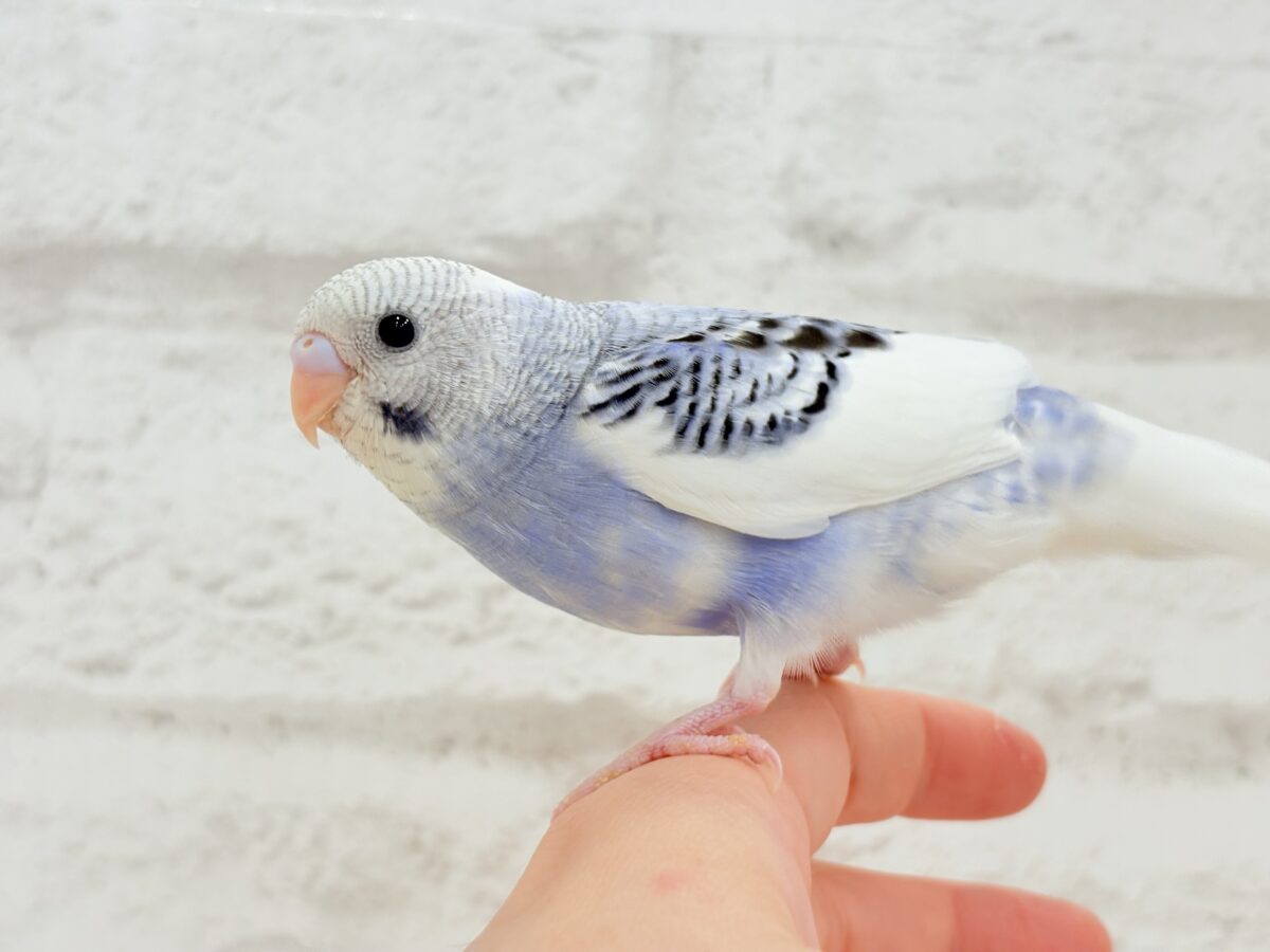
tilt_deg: +5.4
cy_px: 476
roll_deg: -0.6
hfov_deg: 36.8
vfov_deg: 28.0
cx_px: 635
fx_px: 1908
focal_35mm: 52
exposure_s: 1/100
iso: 64
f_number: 1.6
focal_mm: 5.96
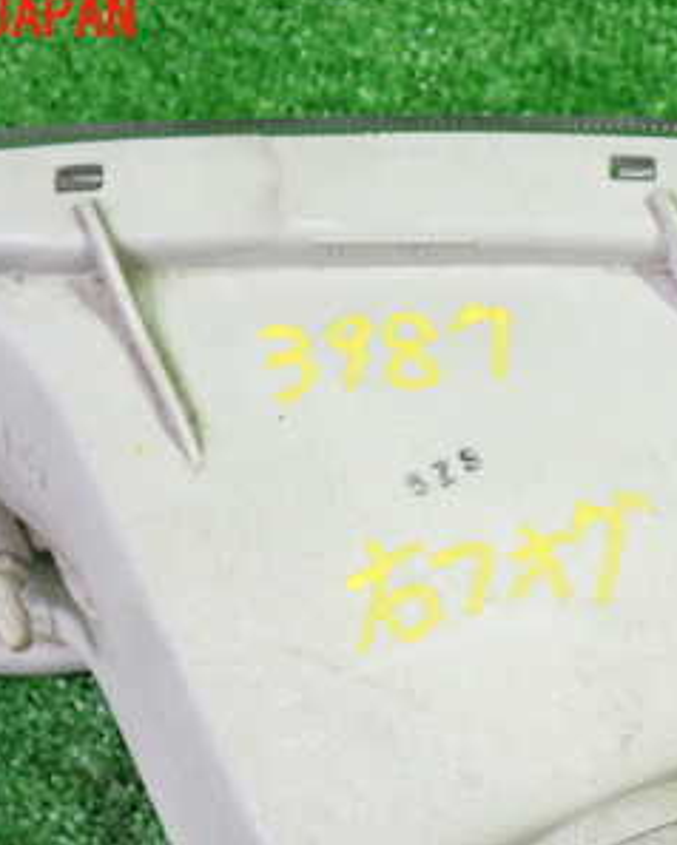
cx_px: 472
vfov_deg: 26.4
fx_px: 1776
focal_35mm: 71
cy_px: 623
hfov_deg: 21.5
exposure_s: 1/40
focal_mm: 6.37
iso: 640
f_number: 2.5
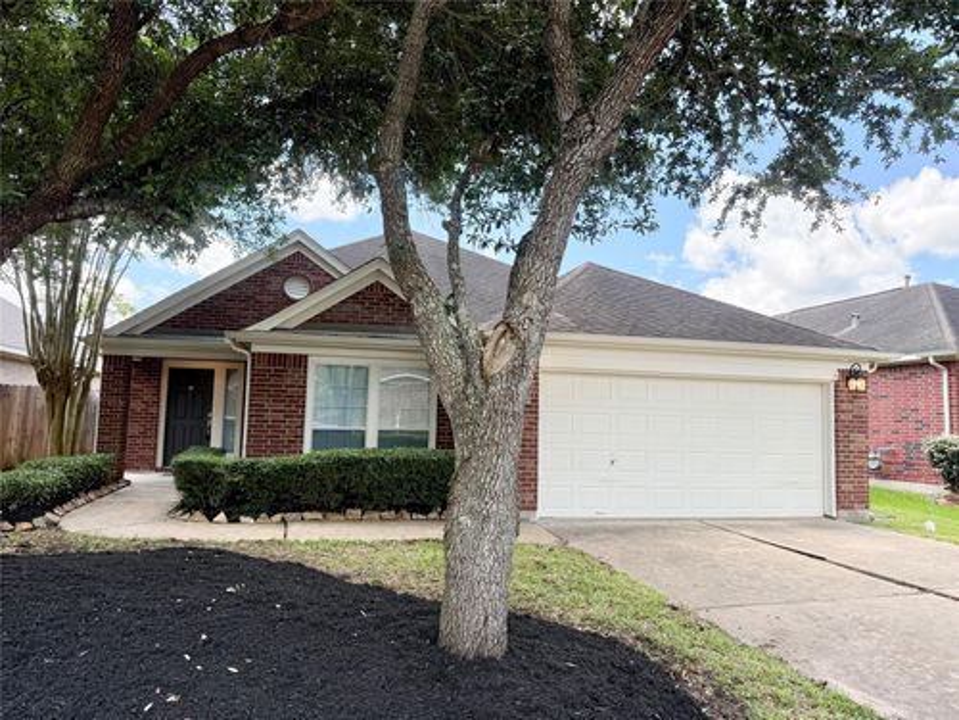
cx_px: 480
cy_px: 360
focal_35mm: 24
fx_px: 665
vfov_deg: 56.8
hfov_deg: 71.6
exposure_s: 1/1046
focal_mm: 6.76
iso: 100
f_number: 1.78
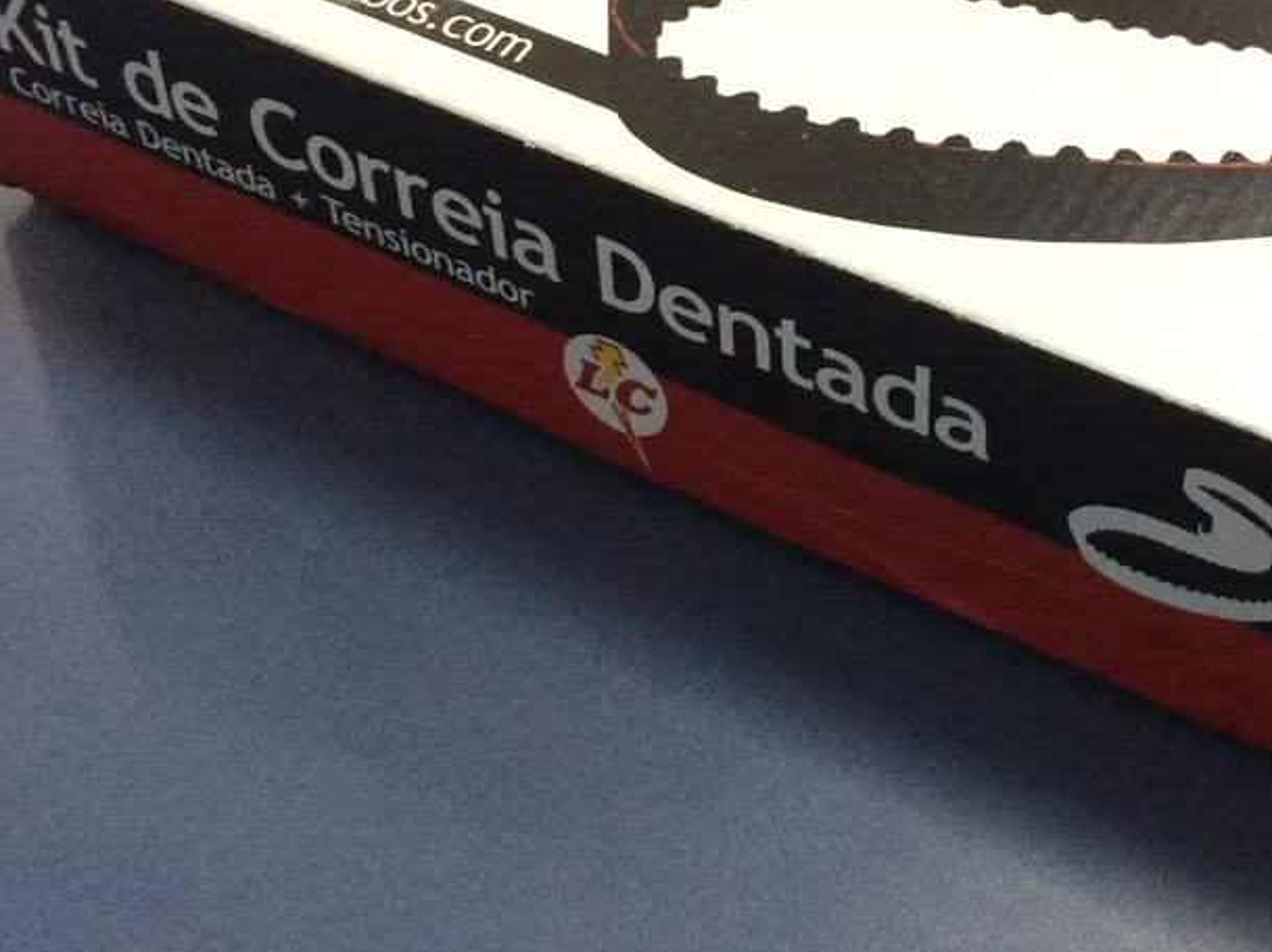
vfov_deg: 23.9
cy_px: 299
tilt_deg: -48.6
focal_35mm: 61
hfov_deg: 31.0
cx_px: 986
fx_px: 2240
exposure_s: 1/30
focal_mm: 4.15
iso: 320
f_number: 2.2
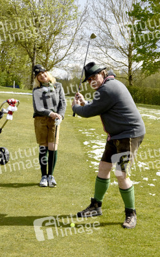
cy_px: 128
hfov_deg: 18.7
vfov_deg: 29.6
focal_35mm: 70
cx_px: 86
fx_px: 486
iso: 500
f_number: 22
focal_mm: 45
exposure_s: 1/160
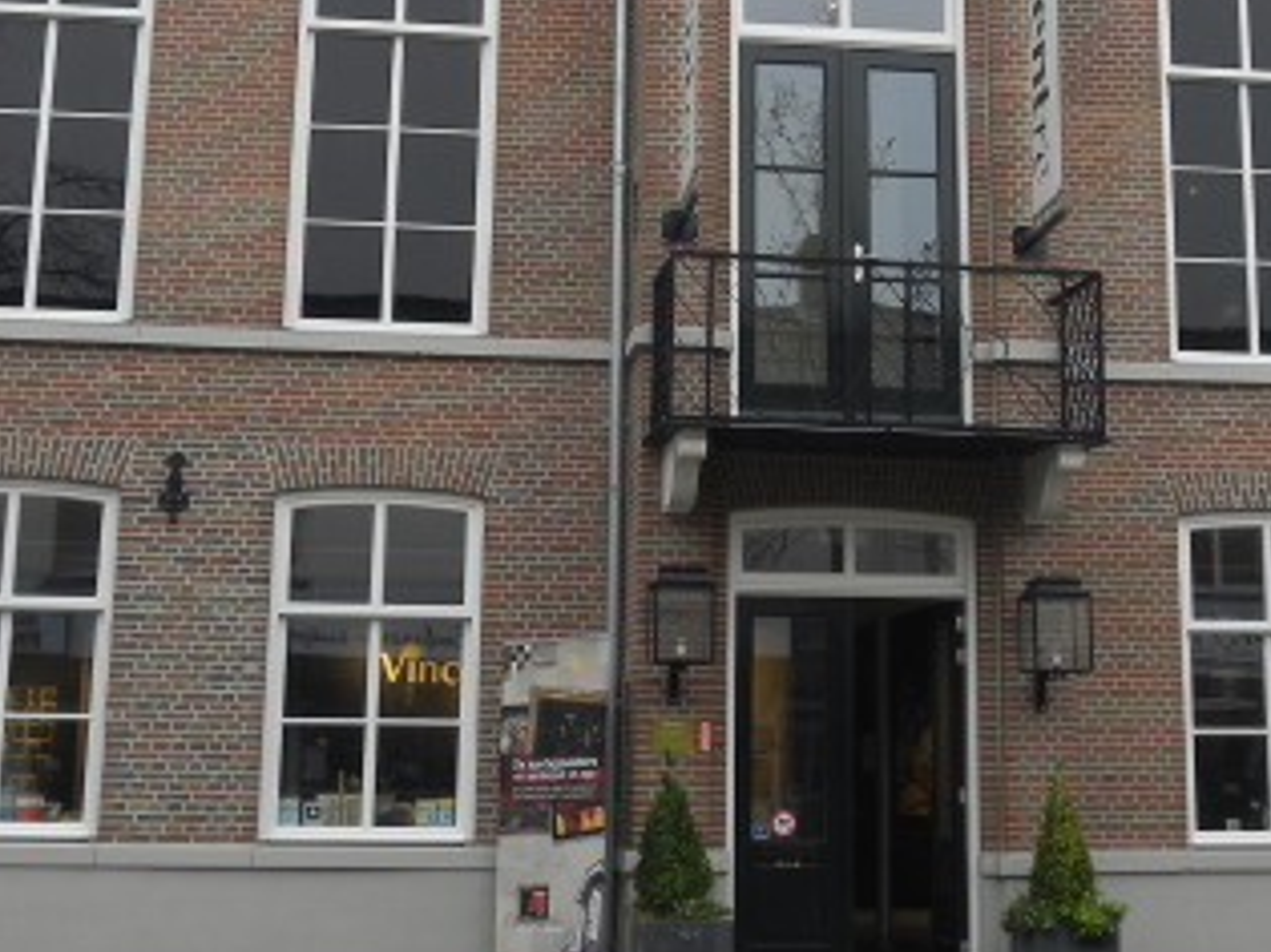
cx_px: 767
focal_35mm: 67
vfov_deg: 21.6
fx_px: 2459
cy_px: 165
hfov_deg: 28.9
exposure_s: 1/90
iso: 64
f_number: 3.2
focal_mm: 5.9
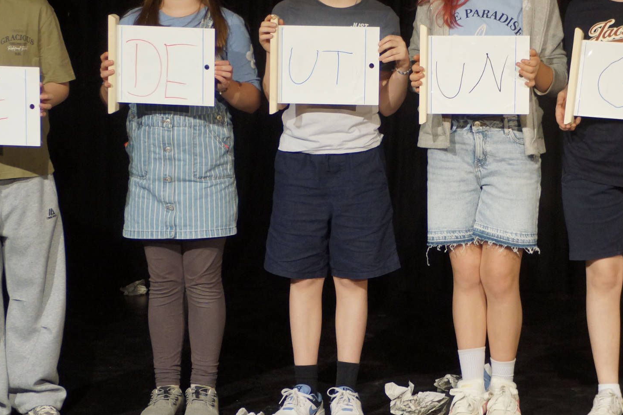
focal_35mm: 146
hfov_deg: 14.1
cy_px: 153
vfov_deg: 9.4
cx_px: 366
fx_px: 2527
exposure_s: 1/125
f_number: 5
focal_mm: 70
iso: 640
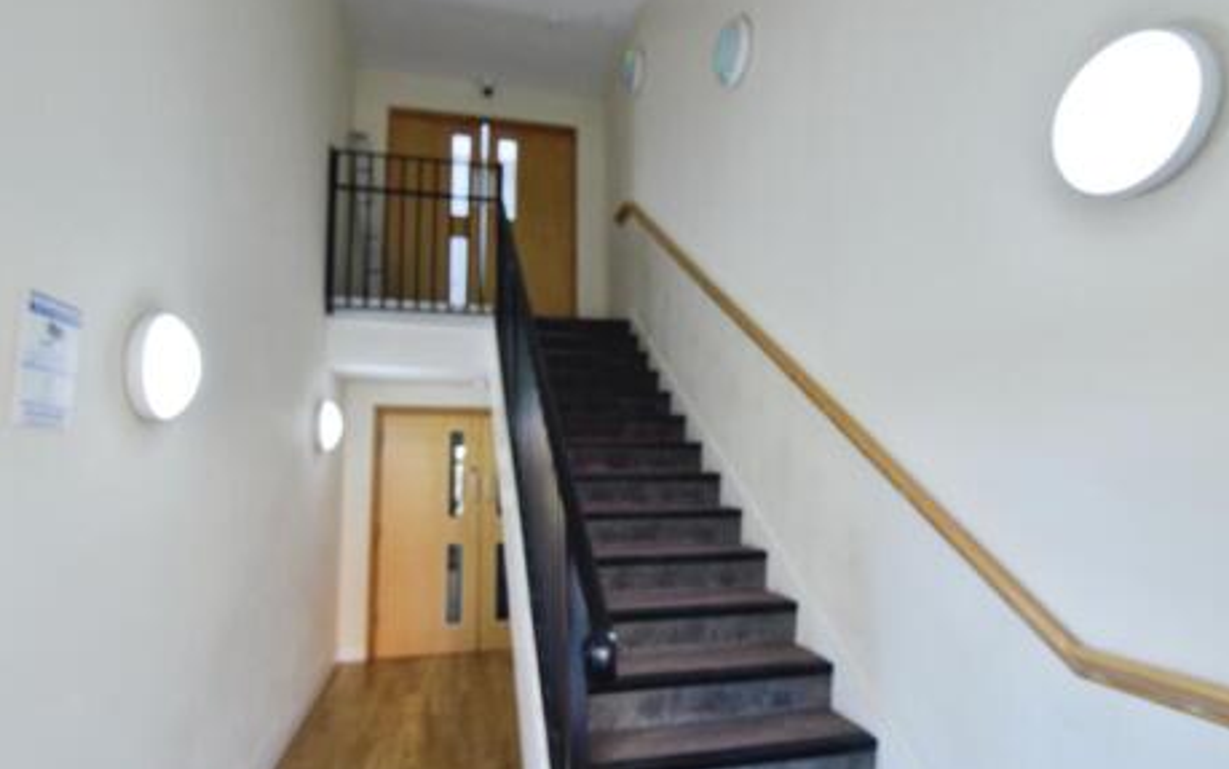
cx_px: 629
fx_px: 636
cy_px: 368
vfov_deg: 62.2
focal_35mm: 19
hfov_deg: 88.0
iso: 400
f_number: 4.5
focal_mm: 12
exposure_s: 1/80
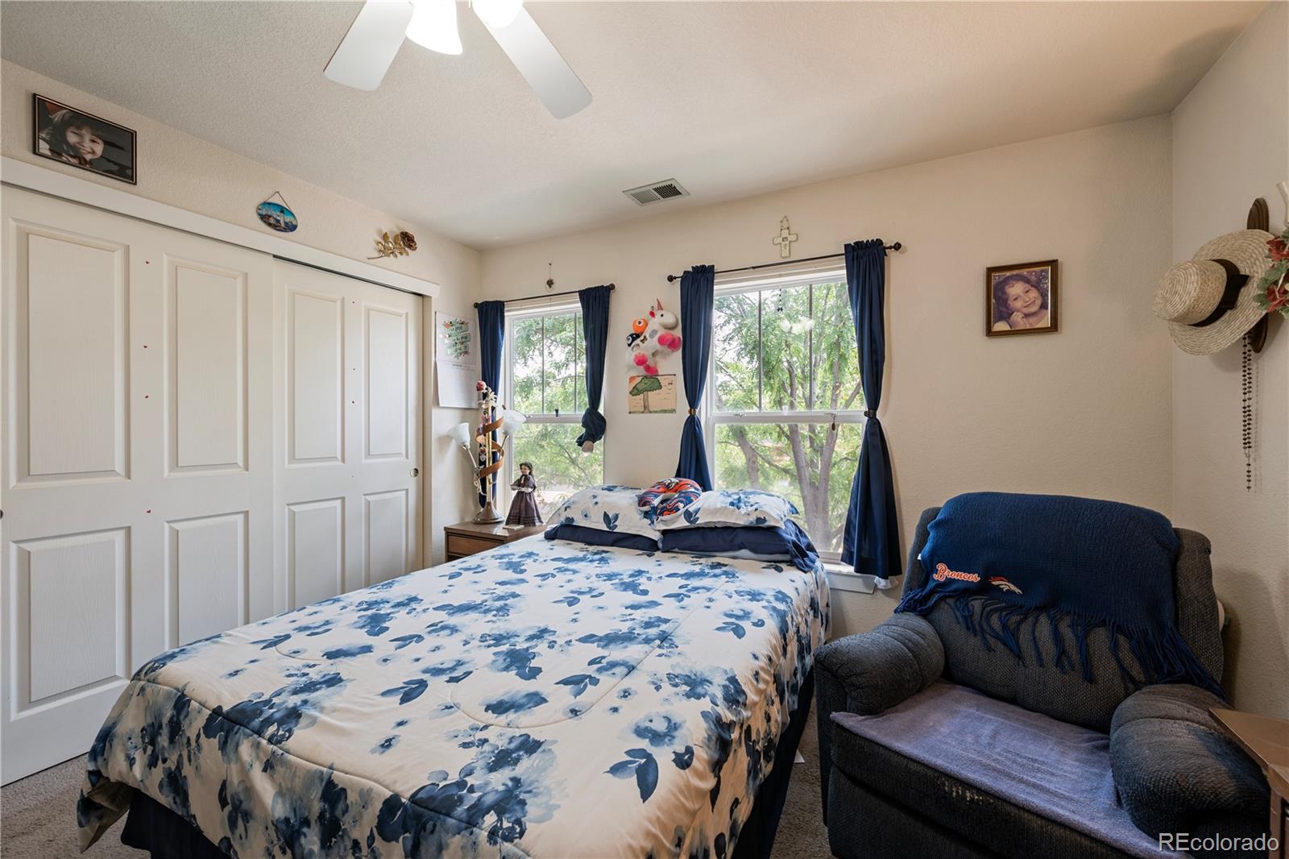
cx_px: 644
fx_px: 501
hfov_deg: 104.3
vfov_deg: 81.2
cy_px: 430
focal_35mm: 14
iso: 250
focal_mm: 14
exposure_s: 1/3
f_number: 9
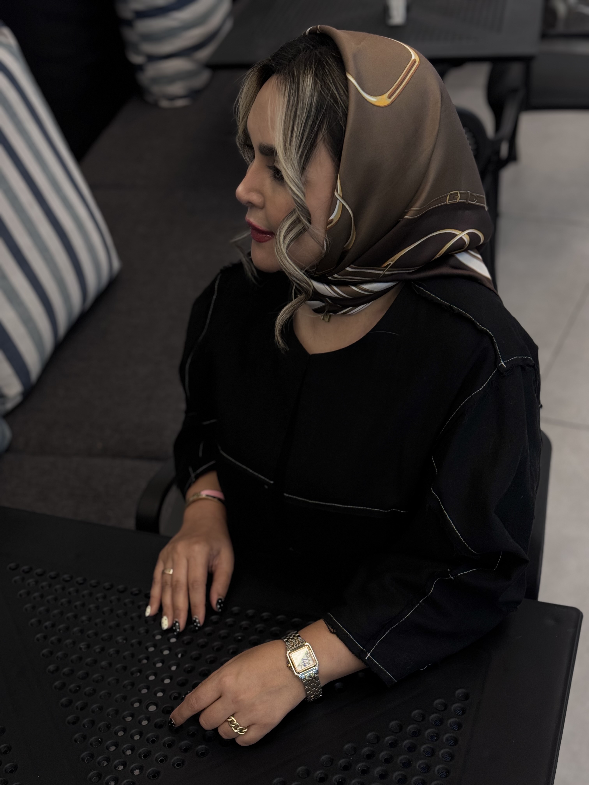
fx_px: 1089
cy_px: 392
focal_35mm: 48
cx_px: 294
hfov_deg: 30.3
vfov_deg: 39.7
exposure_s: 1/100
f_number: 1.78
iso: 100
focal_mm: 6.76
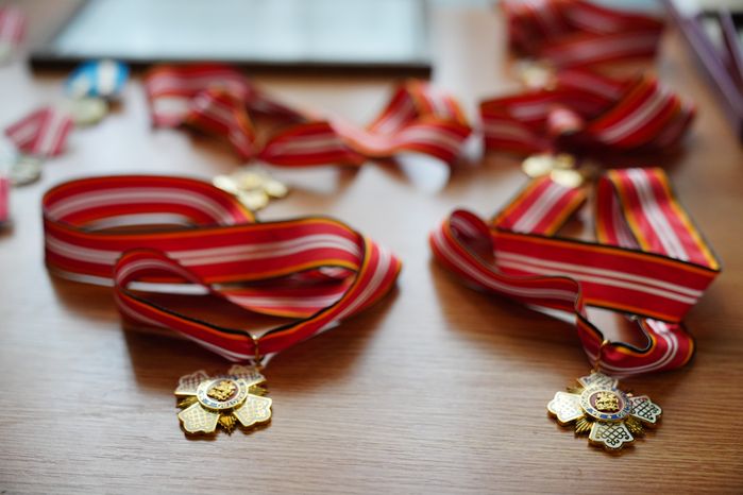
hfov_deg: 43.6
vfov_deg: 29.9
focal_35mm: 45
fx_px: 929
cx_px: 372
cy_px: 248
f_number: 2.8
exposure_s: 1/1600
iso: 3200
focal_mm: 45
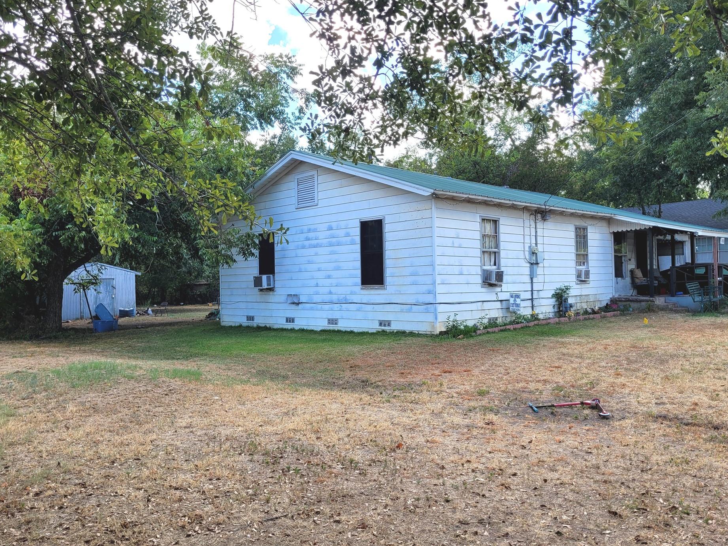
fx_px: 610
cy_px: 278
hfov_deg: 61.7
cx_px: 361
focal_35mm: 29
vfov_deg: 48.2
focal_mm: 5.4
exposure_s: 1/624
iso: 40
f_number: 1.8
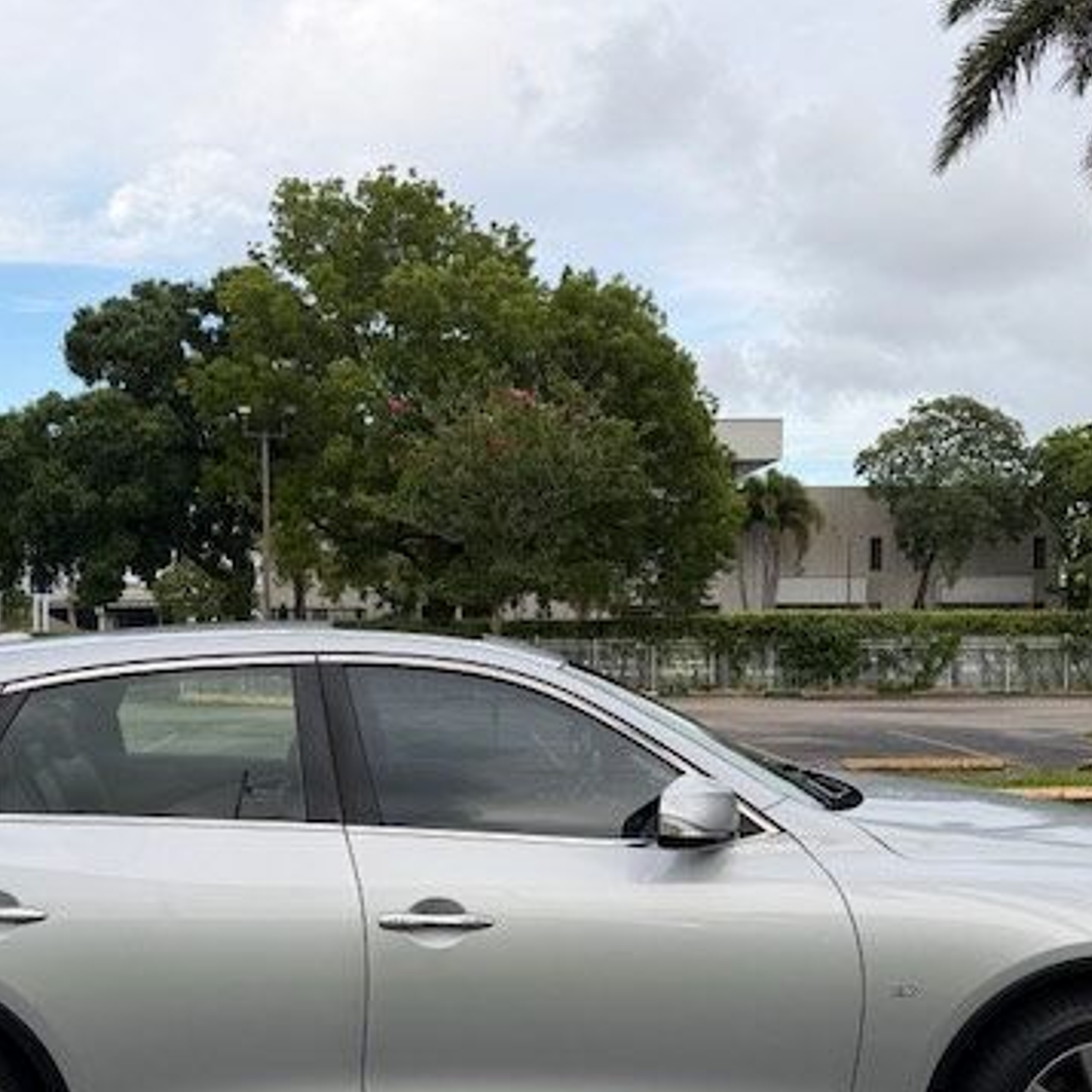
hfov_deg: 43.6
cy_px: 682
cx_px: 437
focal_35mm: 38
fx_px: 1356
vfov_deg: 43.5
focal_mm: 6.76
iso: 80
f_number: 1.78
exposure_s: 1/813
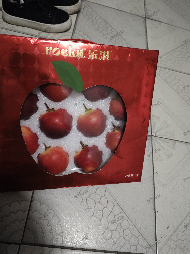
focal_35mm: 23
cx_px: 95
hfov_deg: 58.9
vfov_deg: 73.9
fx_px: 168
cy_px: 127
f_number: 1.6
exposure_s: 1/33.3
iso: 1250
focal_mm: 6.55
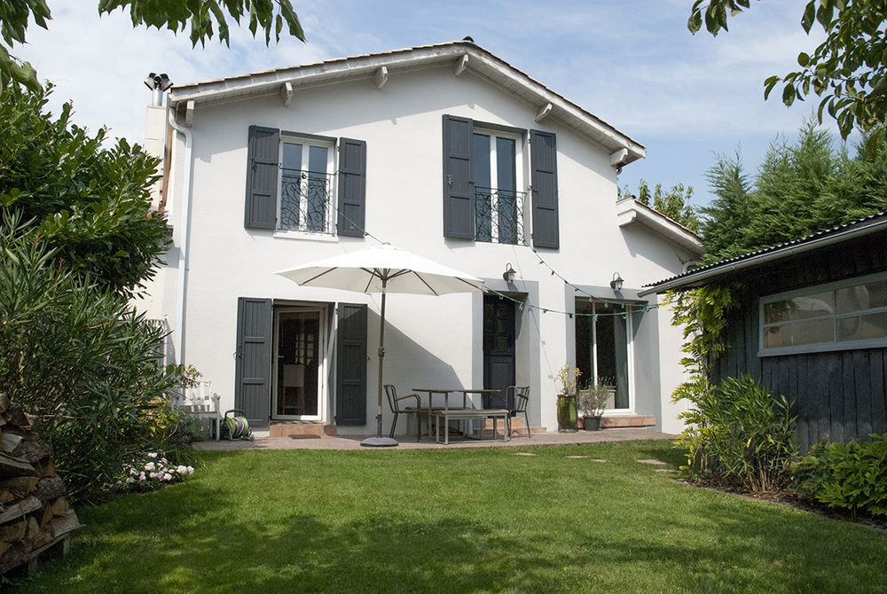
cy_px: 297
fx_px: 666
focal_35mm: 27
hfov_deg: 67.3
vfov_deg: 48.1
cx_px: 444
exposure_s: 1/1250
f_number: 10
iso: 640
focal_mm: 18
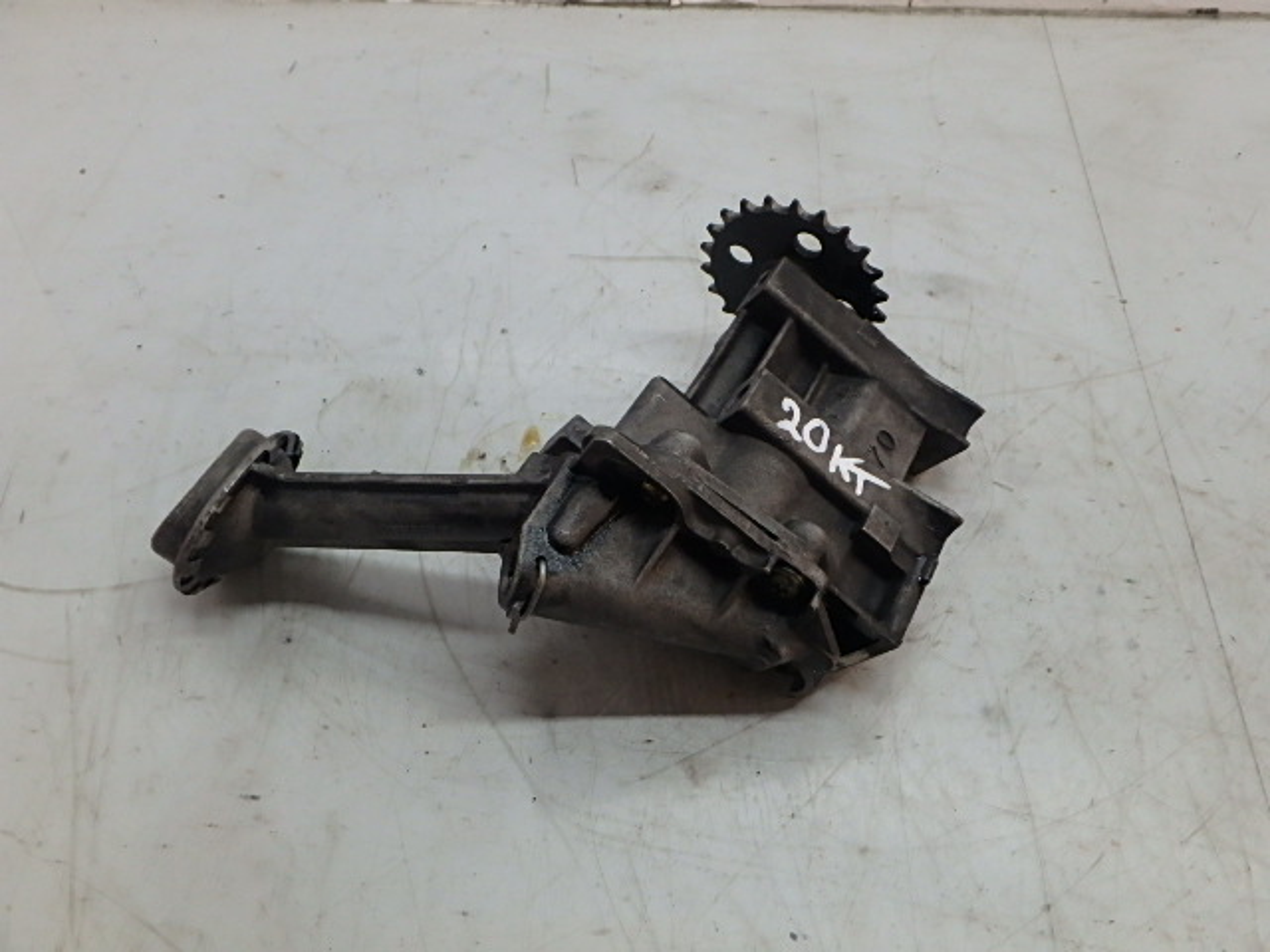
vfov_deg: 41.8
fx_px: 1247
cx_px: 635
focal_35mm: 34
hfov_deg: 54.0
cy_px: 476
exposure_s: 1/50
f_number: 4.9
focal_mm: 6
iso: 400
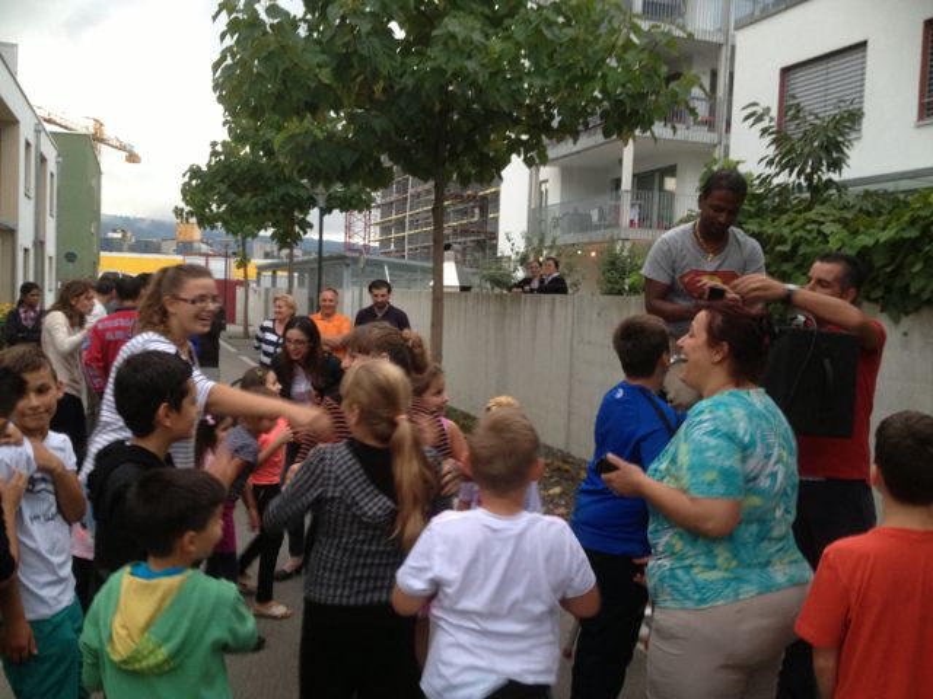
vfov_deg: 40.7
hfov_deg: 52.6
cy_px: 350
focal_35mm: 35
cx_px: 466
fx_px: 943
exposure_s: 1/20
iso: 160
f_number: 2.4
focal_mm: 4.28
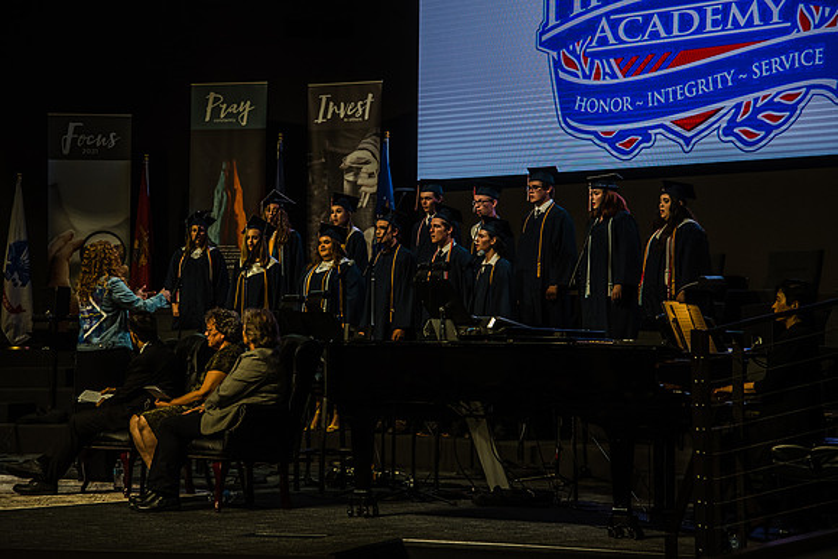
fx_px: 2222
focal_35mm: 95
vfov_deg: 14.3
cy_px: 270
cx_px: 389
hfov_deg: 21.4
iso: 800
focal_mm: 85
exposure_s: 1/200
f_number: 4.5
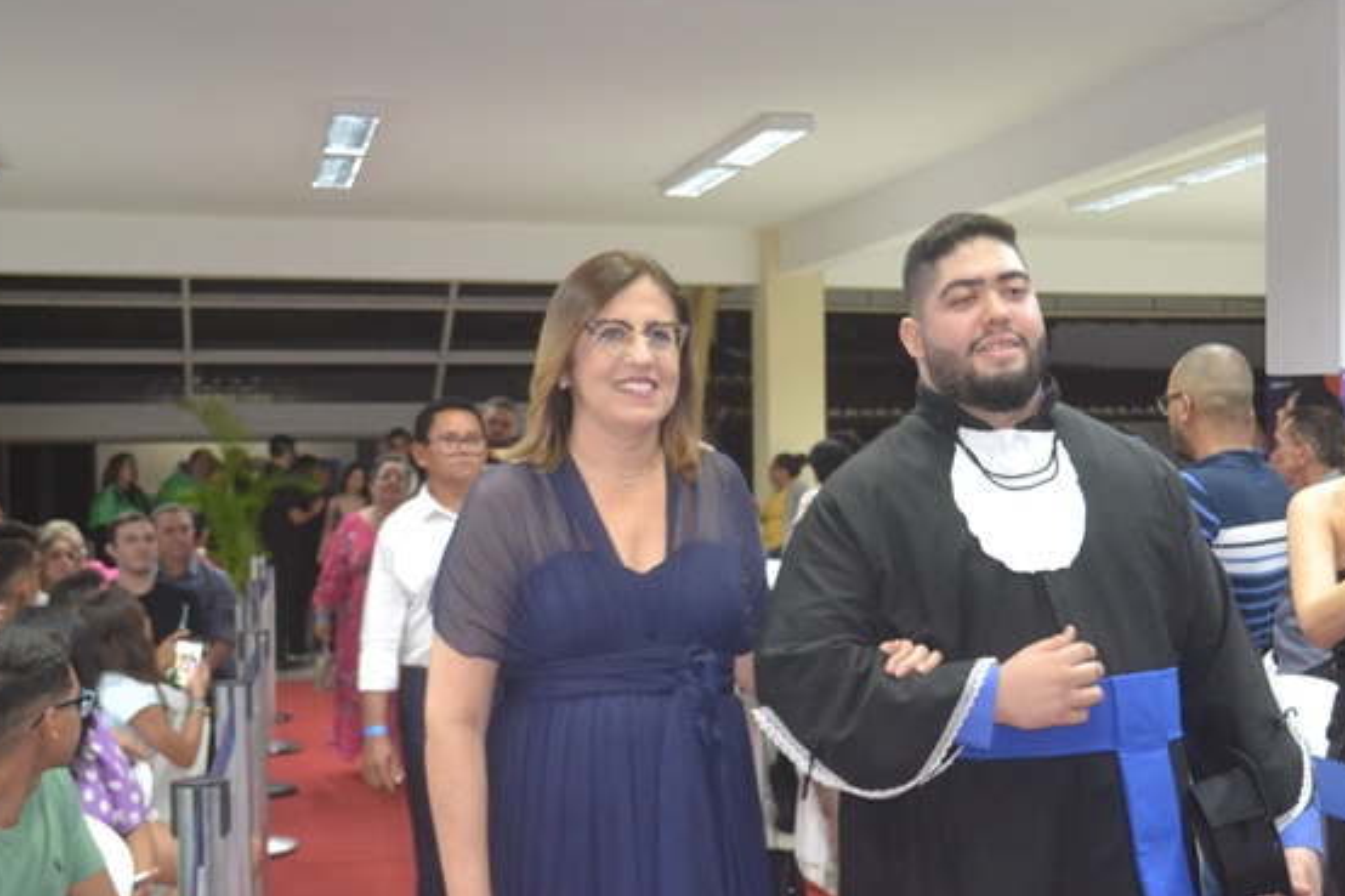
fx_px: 1942
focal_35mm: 52
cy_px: 499
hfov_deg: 38.0
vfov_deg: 26.0
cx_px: 818
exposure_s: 1/60
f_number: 4
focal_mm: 24
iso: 1800
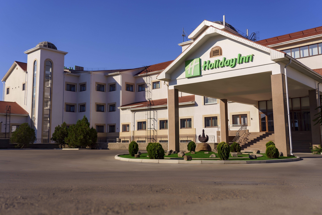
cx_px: 162
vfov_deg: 41.1
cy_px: 103
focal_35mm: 32
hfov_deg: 58.7
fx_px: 286
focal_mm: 30
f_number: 4
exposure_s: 1/2000
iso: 100
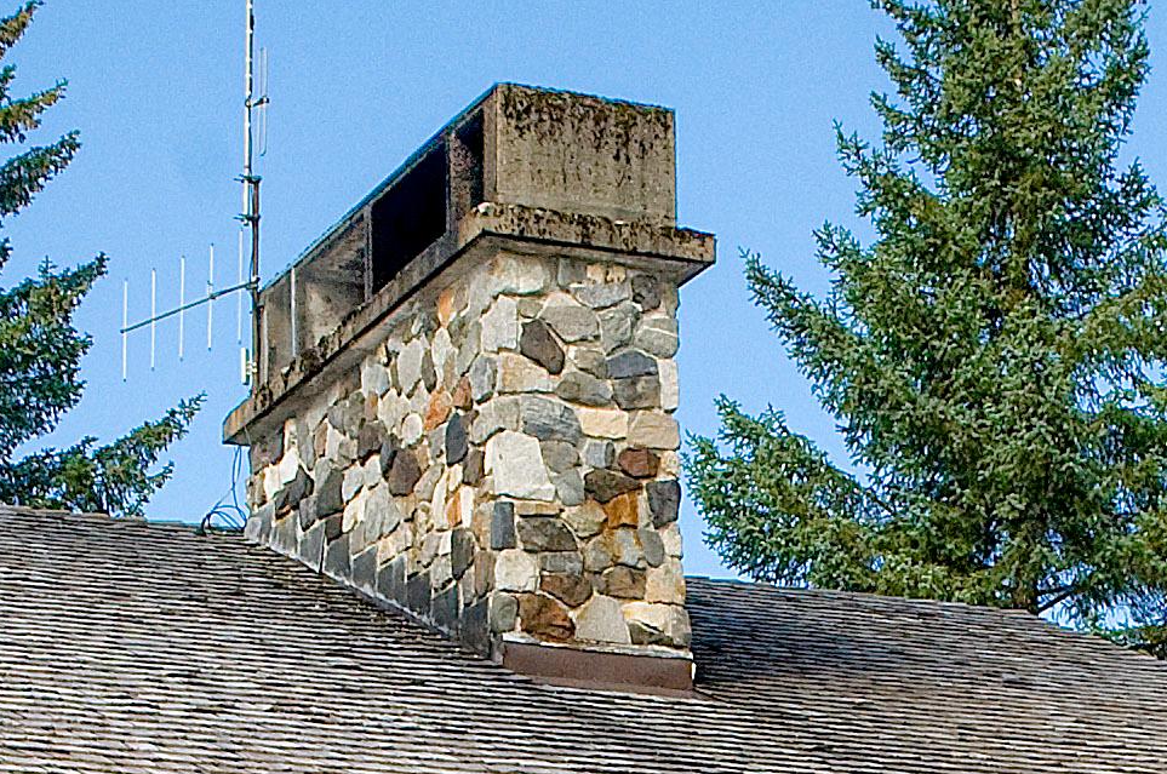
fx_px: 4758
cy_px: 1123
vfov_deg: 9.1
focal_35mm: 147
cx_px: 770
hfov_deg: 14.0
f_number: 9
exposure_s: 1/320
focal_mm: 22
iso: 200
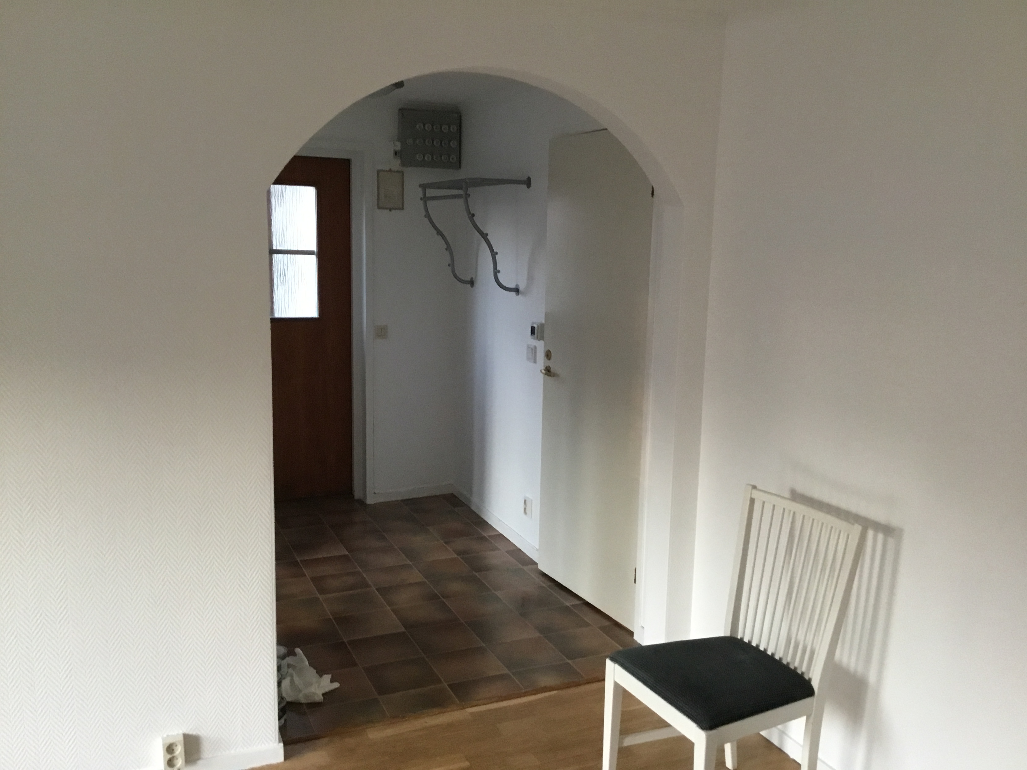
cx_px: 514
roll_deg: -0.9
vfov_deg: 45.4
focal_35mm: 31
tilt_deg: -9.9
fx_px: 920
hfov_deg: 58.4
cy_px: 385
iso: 200
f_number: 2.4
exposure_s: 1/33
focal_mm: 3.3
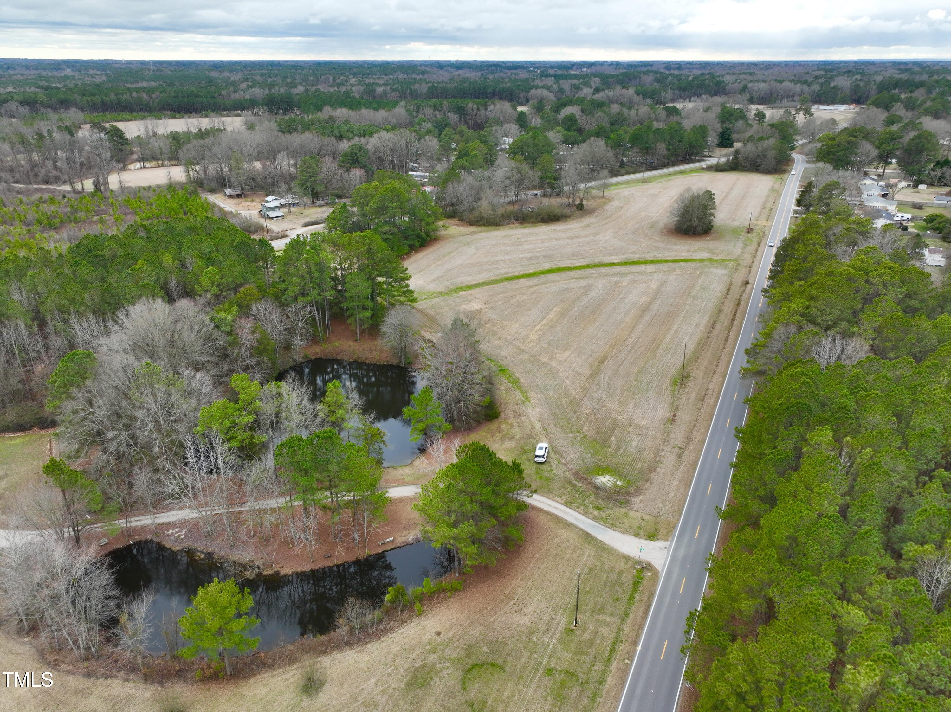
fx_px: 659
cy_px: 356
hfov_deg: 71.6
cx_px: 476
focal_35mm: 24
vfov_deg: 56.8
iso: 220
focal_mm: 12.29
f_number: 2.8
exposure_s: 1/500
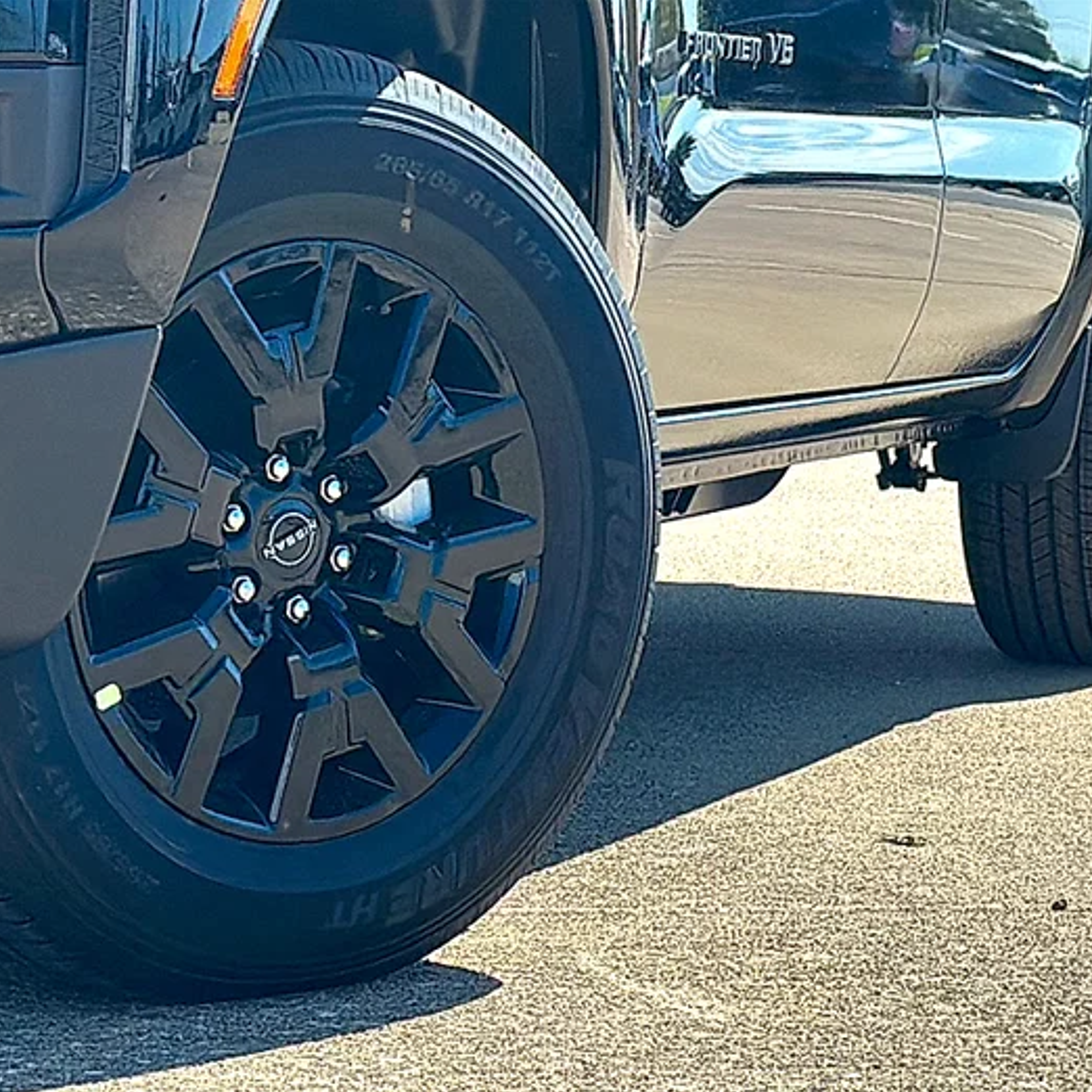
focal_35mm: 102
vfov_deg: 17.1
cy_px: 547
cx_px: 665
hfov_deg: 17.0
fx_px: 3640
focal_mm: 6.86
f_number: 1.78
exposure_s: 1/4608
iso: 80
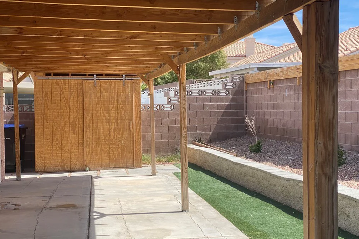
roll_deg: +1.2
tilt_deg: -1.2
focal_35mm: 55
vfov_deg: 24.6
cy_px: 121
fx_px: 548
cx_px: 179
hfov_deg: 36.3
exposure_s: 1/888
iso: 20
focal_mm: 6
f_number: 2
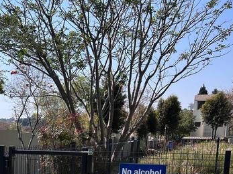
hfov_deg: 30.0
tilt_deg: -9.9
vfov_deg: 22.8
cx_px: 0
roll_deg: -0.1
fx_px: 404
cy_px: 196
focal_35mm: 60
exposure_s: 1/2513
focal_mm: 5.7
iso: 50
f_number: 1.5
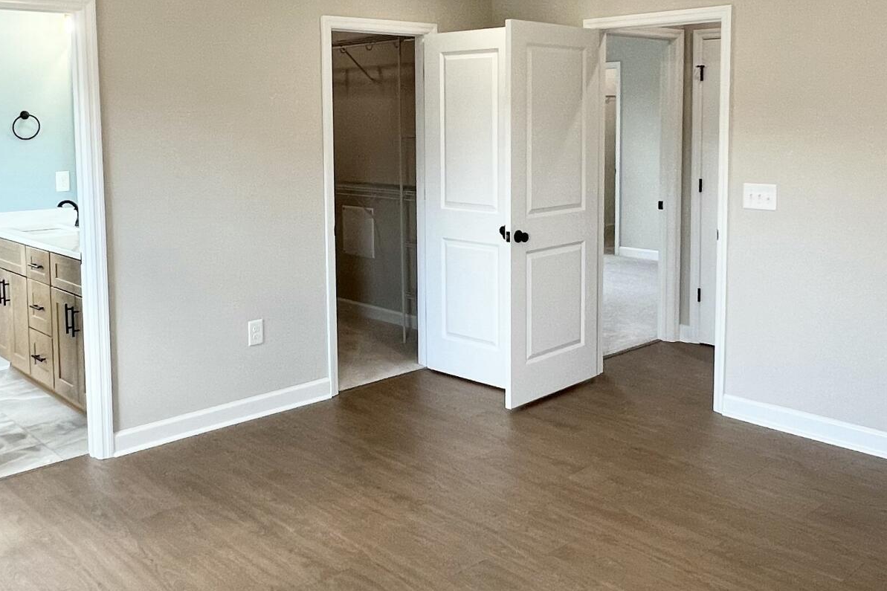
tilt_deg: -4.3
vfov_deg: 38.3
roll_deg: +0.5
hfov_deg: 55.8
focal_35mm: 34
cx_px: 445
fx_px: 838
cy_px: 180
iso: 100
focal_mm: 1.57
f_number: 1.8
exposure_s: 1/120
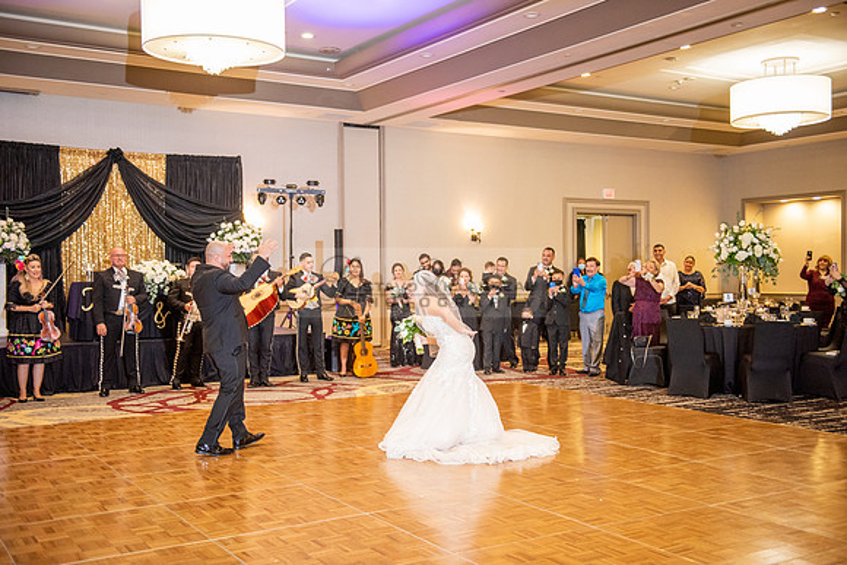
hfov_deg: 50.7
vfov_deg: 35.1
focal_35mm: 38
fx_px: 894
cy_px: 282
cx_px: 424
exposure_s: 1/80
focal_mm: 38
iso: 1600
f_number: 2.8
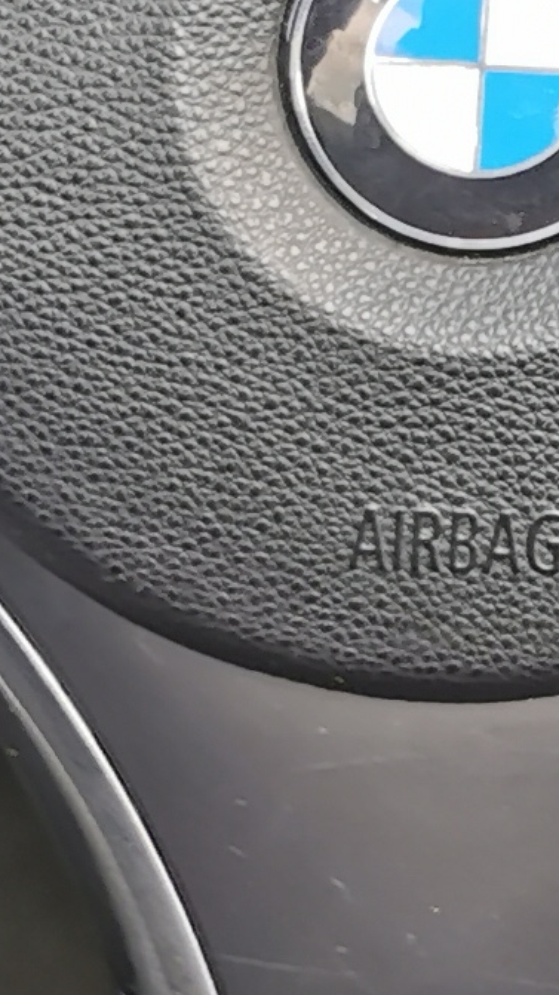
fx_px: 4220
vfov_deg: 13.2
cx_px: 1380
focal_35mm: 160
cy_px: -34
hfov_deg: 7.1
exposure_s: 1/206
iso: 50
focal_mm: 5.56
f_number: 1.6
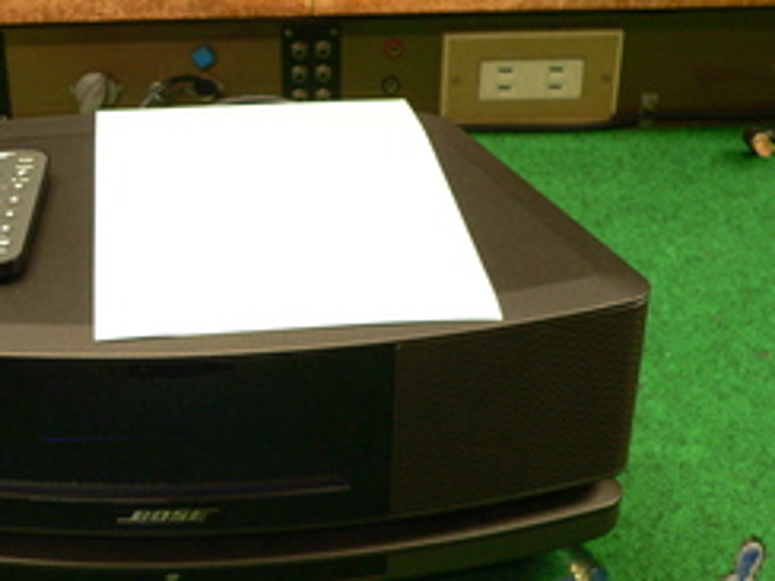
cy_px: 329
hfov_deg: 28.5
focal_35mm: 67
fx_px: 1500
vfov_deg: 21.9
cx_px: 175
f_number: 2.8
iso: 200
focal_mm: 7.1
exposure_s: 1/15
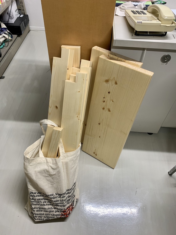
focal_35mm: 26
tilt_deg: -49.3
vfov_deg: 67.3
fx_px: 176
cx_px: 88
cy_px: 118
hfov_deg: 53.1
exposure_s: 1/60
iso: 125
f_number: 1.8
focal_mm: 4.25
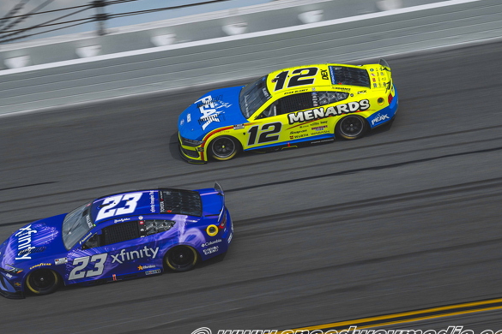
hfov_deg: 13.1
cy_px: 135
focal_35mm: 157
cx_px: 208
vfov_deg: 8.7
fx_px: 2189
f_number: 6.3
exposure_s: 1/400
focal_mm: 116
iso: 100
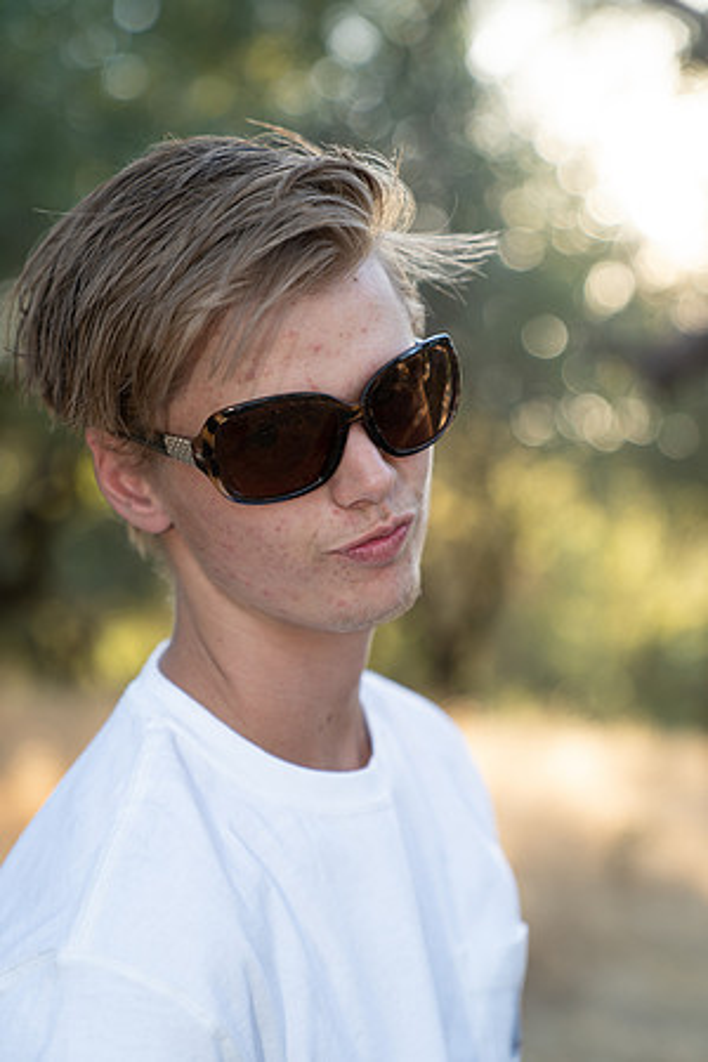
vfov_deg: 28.8
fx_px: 2065
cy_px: 531
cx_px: 354
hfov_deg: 19.5
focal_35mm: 70
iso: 250
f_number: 2.8
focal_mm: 70
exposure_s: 1/160
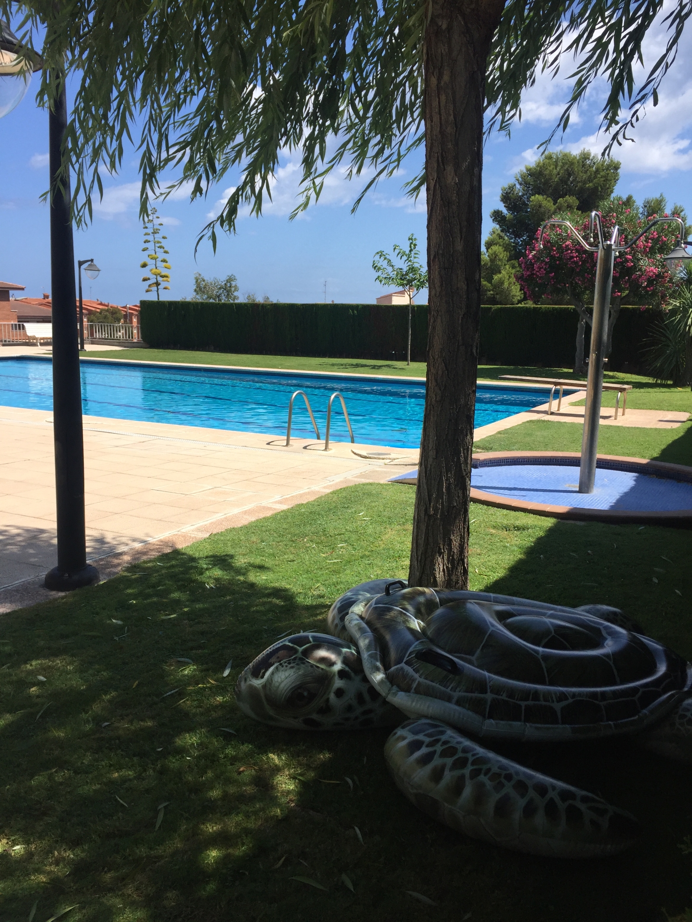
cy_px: 461
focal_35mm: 29
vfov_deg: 61.7
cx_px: 346
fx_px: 773
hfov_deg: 48.2
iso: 32
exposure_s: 1/2326
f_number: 2.2
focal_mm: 4.15
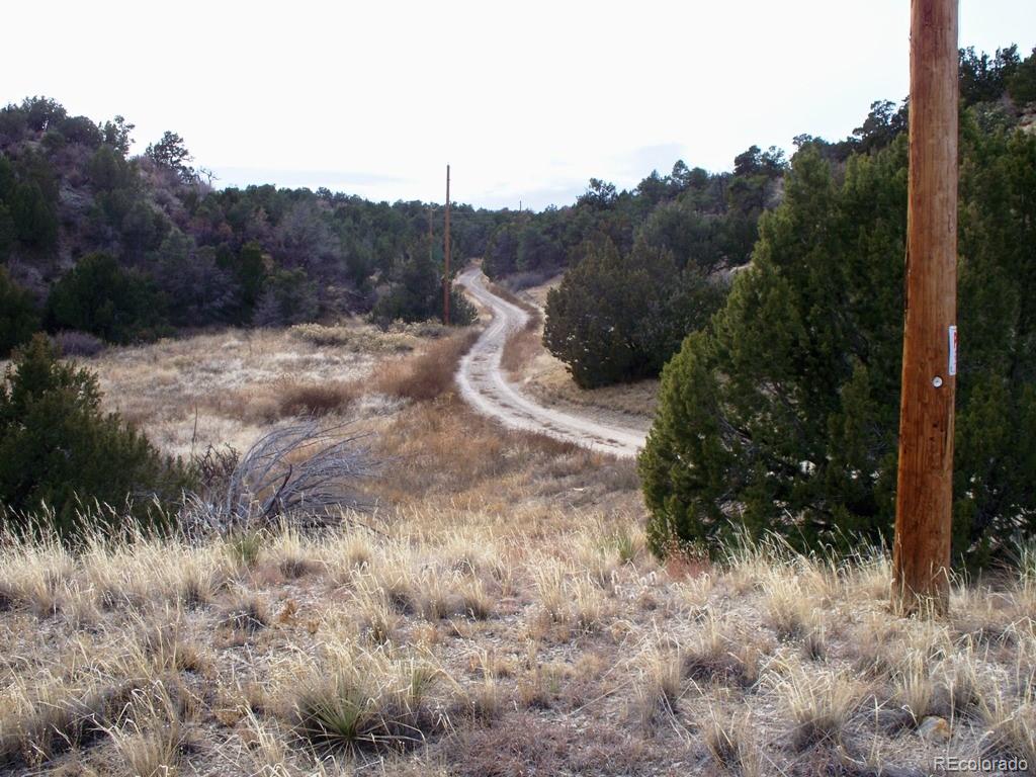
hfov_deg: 52.6
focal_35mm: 35
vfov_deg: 40.7
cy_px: 388
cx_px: 518
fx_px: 1047
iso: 80
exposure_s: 1/320
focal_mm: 7.54
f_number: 4.8
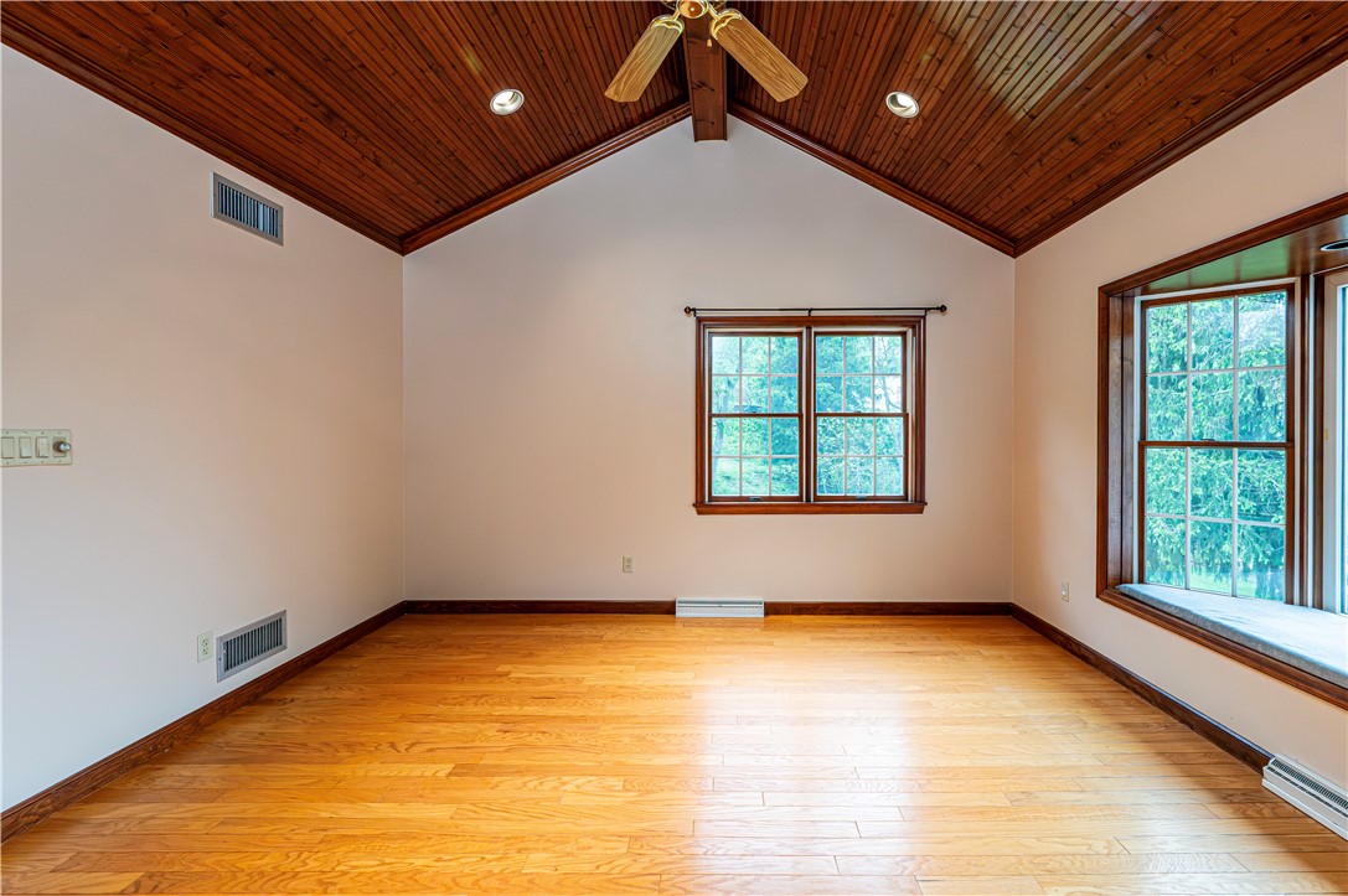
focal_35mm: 14
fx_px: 524
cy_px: 448
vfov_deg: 81.1
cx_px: 674
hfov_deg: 104.3
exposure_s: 1/100
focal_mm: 14
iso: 3200
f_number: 8
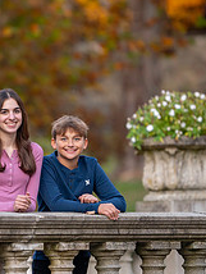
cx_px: 3
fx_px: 4308
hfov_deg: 2.7
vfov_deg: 3.6
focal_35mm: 544
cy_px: 192
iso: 400
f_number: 3.2
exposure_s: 1/500
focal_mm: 200
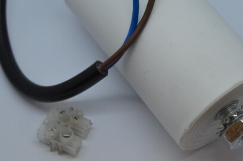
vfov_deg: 13.5
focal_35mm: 101
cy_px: 41
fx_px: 681
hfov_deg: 20.2
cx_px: 114
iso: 220
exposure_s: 1/125
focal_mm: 38
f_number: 5.6
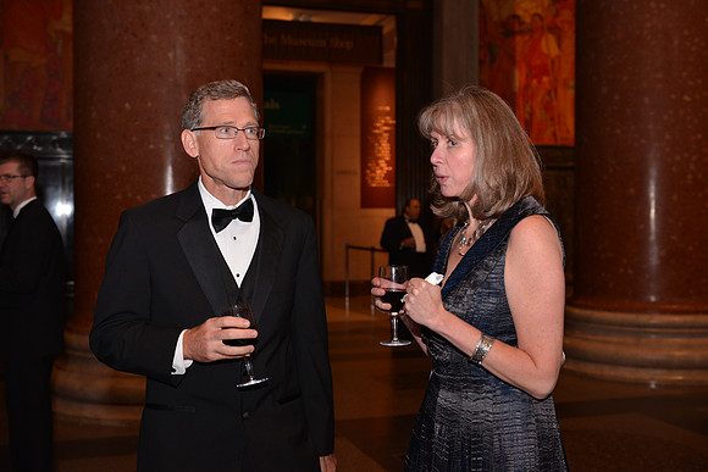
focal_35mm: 44
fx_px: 865
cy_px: 236
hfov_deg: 44.5
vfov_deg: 30.5
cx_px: 354
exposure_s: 1/60
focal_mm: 44
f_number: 3.5
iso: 640
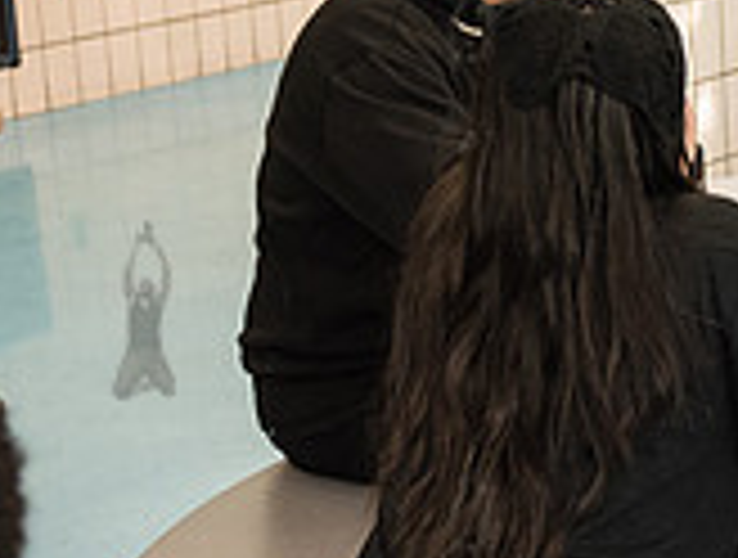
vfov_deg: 11.2
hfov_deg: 13.4
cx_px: 1298
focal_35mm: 133
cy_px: 282
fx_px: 2844
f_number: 3.5
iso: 1600
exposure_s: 1/125
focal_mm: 29
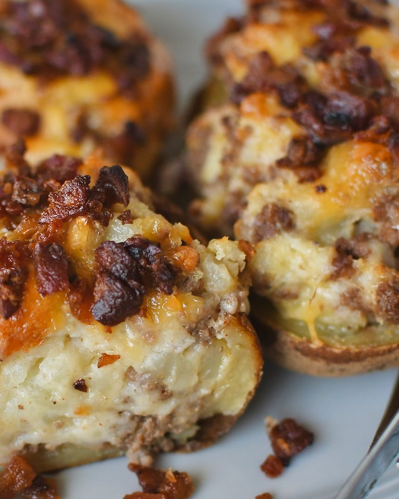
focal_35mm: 90
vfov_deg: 21.2
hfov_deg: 17.0
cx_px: 136
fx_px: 1328
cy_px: 317
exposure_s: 1/160
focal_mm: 35
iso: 800
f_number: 3.5
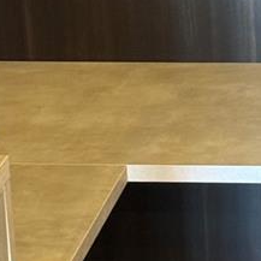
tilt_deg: -18.7
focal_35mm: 235
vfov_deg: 7.4
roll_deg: +1.7
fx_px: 2005
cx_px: 316
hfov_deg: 7.4
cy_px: 132
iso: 500
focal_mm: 6.76
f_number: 1.78
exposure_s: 1/30
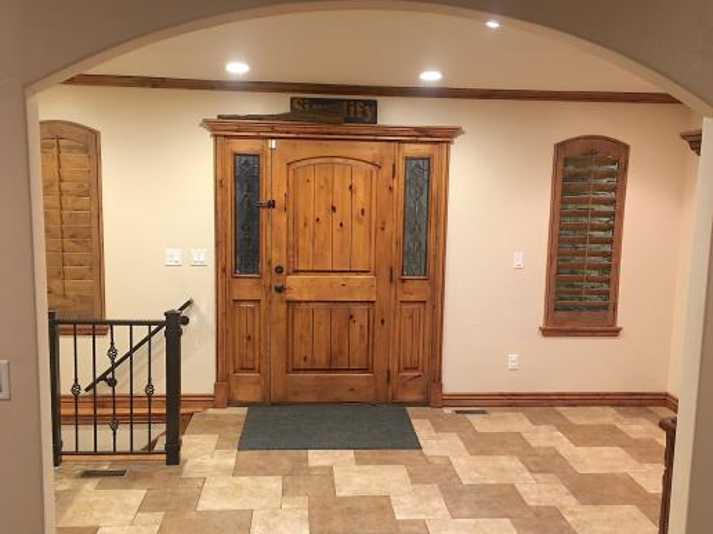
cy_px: 299
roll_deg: -1.8
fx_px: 742
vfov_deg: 39.6
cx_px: 359
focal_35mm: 36
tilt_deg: -7.6
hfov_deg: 51.4
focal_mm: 4.15
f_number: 2.2
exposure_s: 1/10
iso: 80
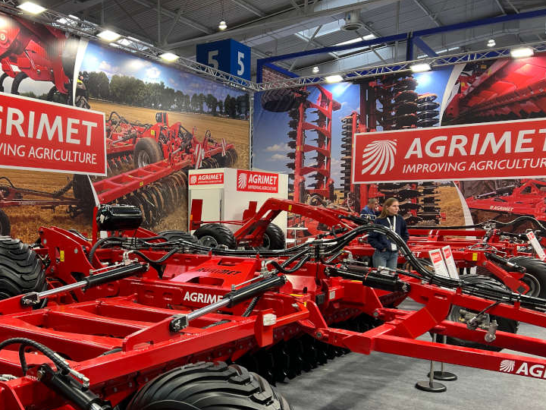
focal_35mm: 37
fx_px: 584
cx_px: 187
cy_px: 278
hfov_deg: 49.4
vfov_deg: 38.2
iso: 80
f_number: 1.5
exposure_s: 1/100
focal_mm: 5.7
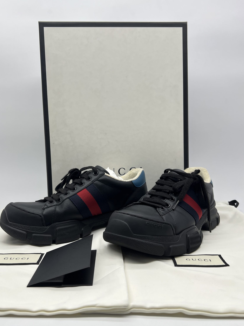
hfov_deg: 46.8
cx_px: 114
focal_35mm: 30
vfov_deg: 60.0
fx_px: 282
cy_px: 162
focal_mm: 5.7
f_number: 1.5
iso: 40
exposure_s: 1/176
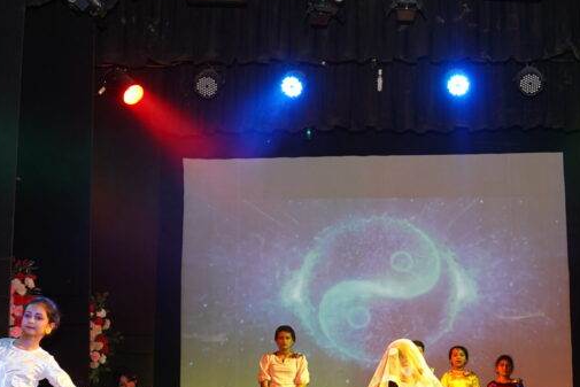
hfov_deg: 28.3
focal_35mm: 71
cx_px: 373
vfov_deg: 19.2
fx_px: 1144
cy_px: 245
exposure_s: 1/200
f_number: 2.8
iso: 1250
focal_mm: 35
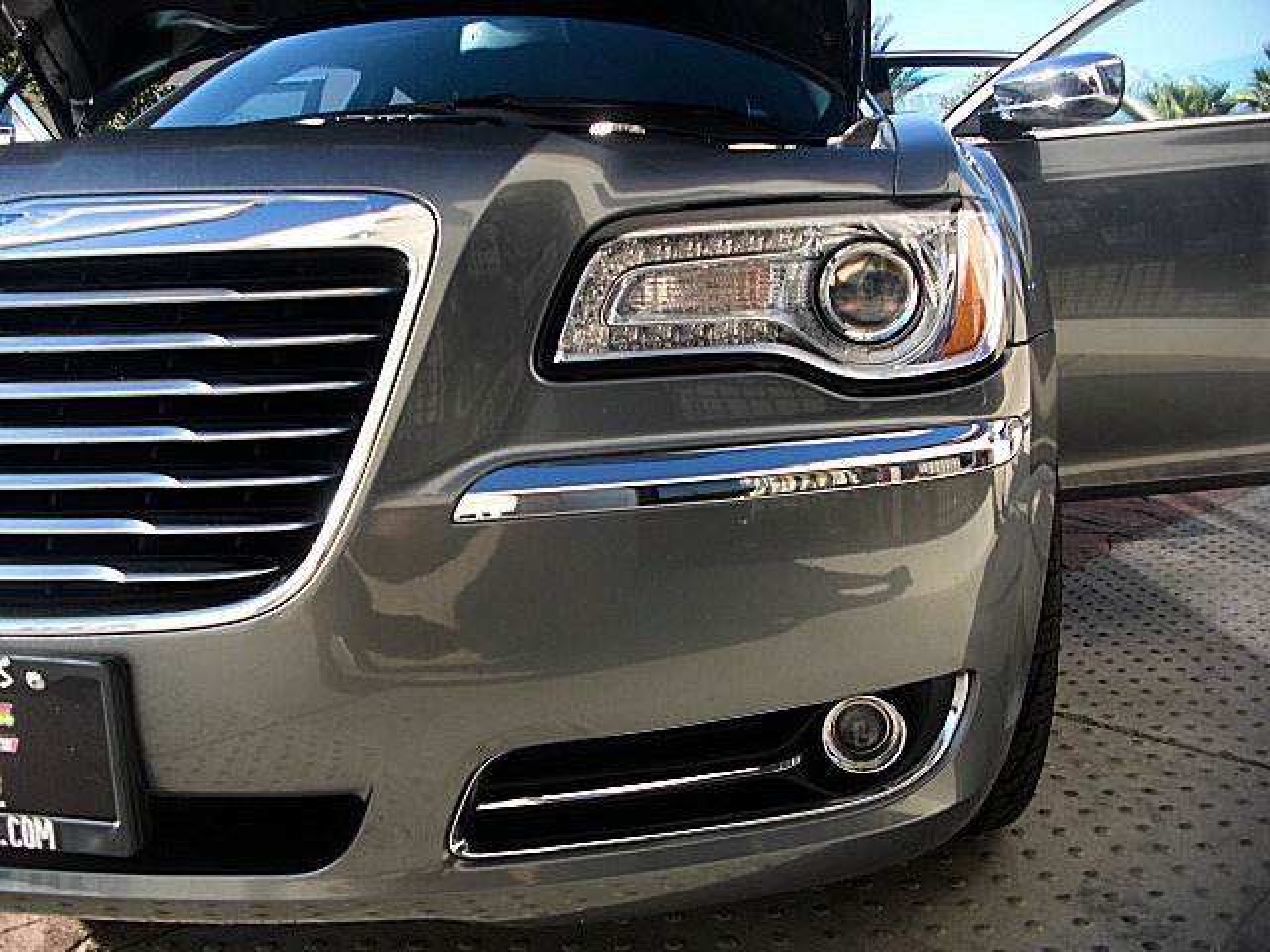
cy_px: 476
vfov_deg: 39.7
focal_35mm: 36
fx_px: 1321
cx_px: 635
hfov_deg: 51.4
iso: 50
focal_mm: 6.3
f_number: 2.8
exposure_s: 1/250
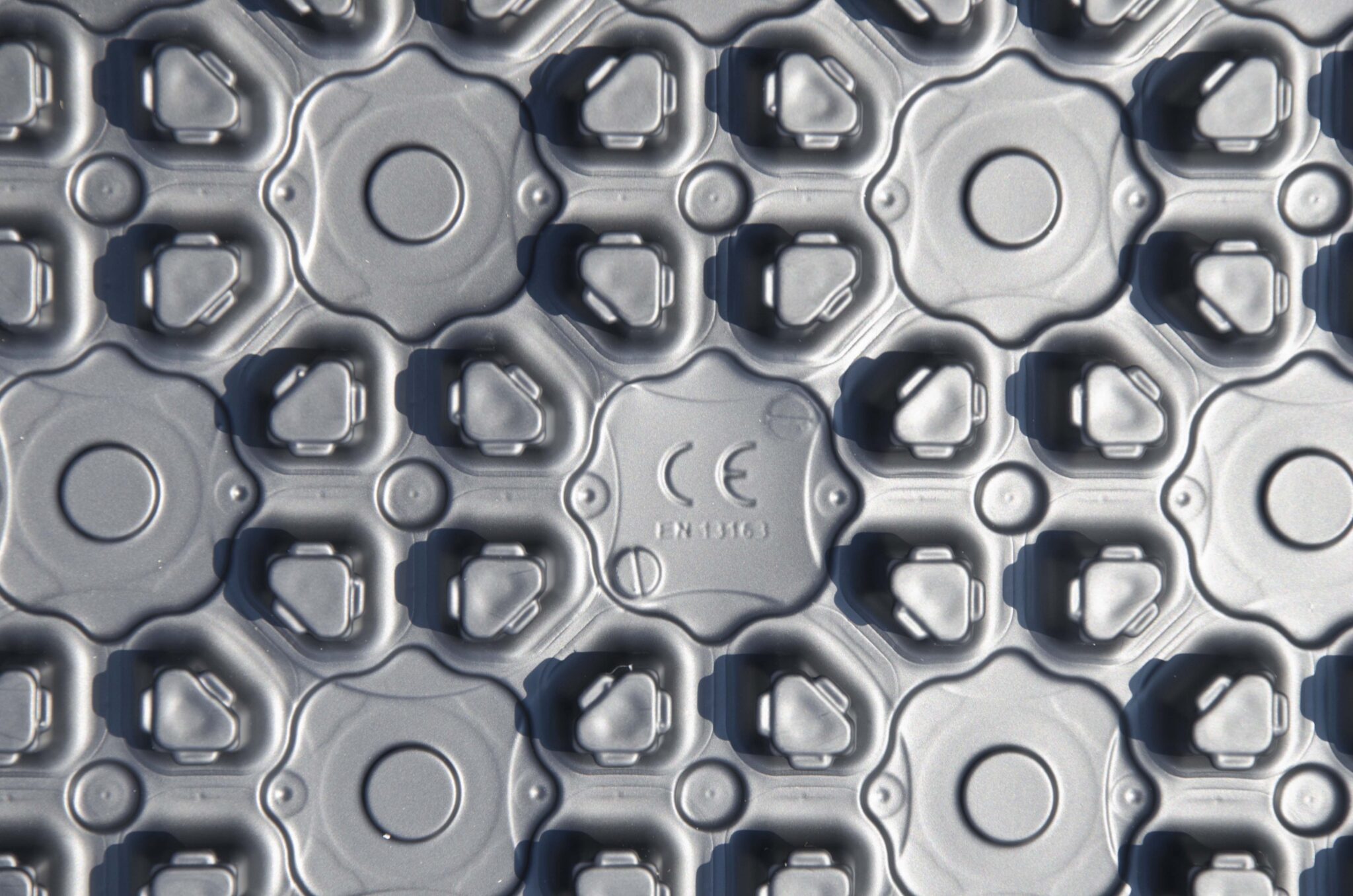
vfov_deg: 9.3
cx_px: 676
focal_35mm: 147
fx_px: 5513
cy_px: 448
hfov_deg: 14.0
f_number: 10
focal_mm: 98
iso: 200
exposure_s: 1/160
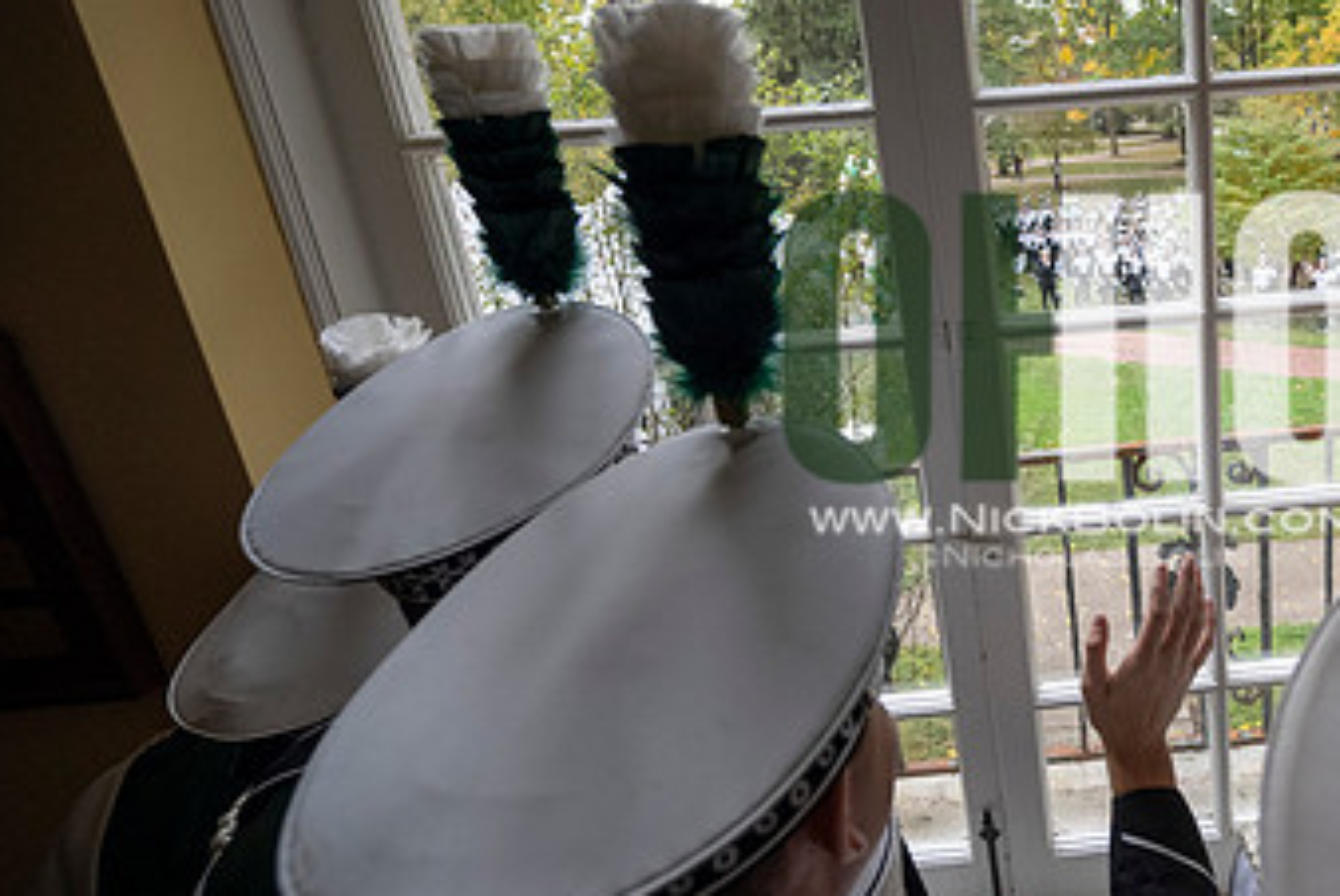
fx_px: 894
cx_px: 1082
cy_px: 379
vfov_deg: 53.0
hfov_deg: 66.5
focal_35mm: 24
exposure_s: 1/1000
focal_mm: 14
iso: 1000
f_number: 4
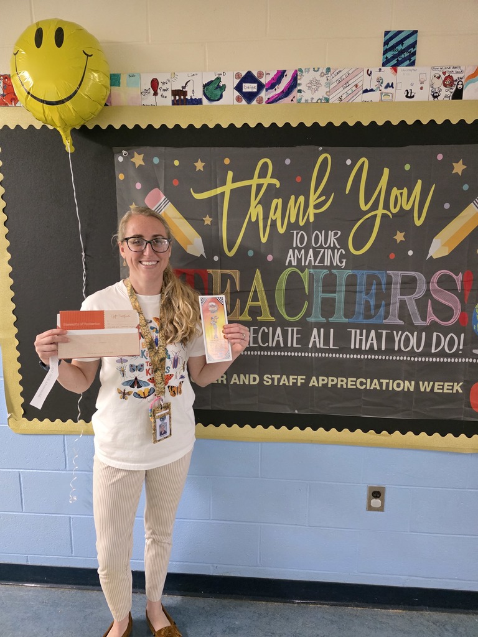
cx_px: 239
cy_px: 318
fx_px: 423
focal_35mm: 23
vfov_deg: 73.9
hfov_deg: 58.9
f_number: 1.7
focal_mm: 6.3
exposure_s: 1/120
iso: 1600
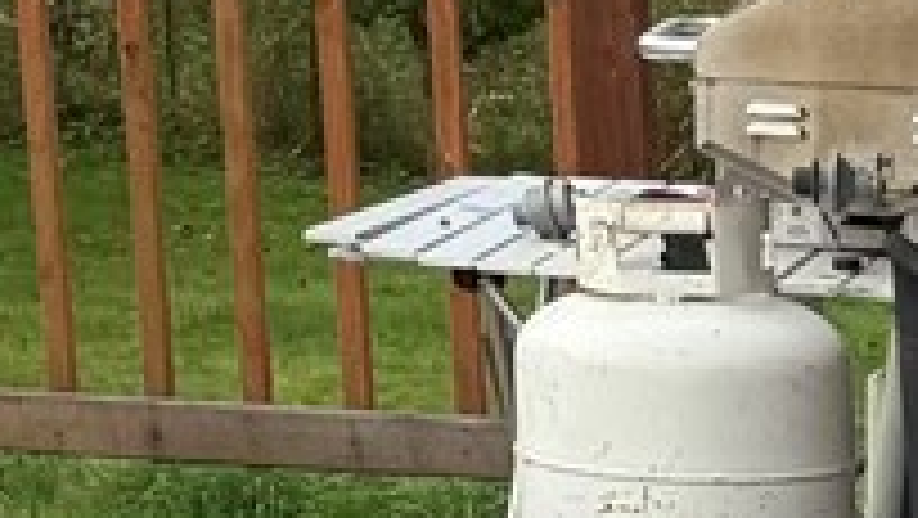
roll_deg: +2.2
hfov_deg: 9.2
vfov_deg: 5.8
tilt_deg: +2.5
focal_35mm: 205
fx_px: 4993
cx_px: -1440
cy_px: -532
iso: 80
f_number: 1.78
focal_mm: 6.76
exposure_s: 1/2299
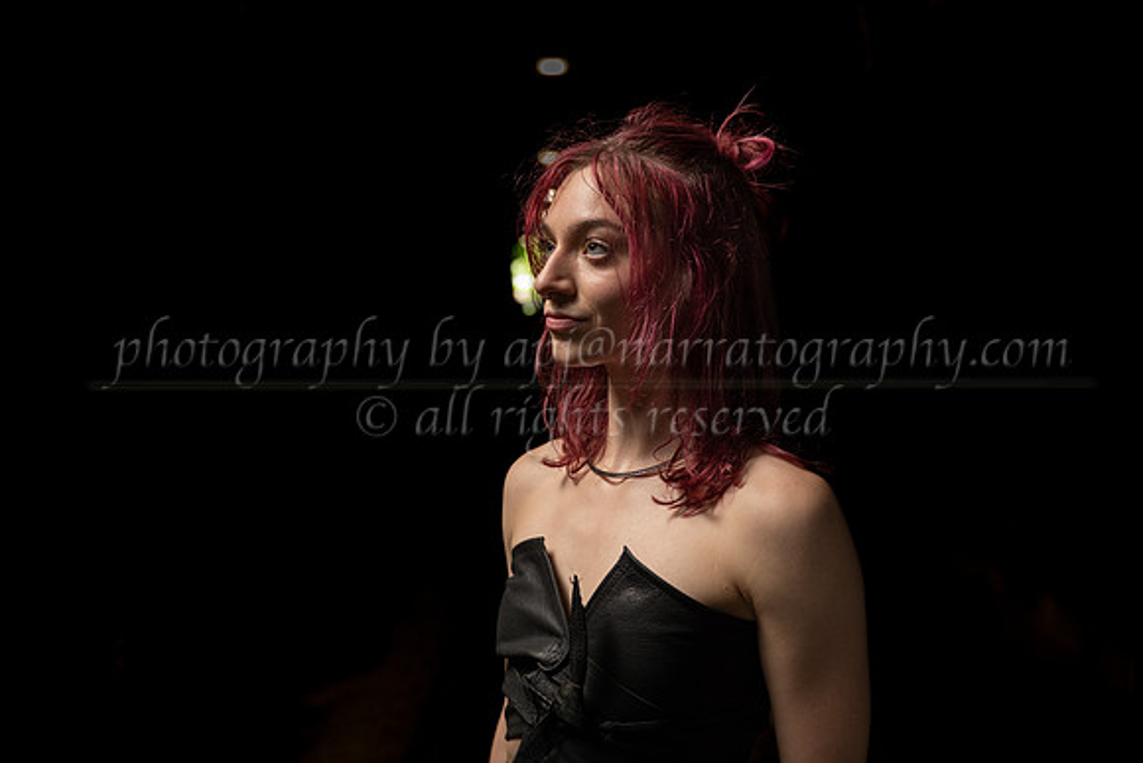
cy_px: 382
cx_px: 572
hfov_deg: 57.2
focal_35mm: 33
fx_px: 1048
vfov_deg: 40.0
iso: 400
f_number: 2.8
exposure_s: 1/400
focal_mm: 33
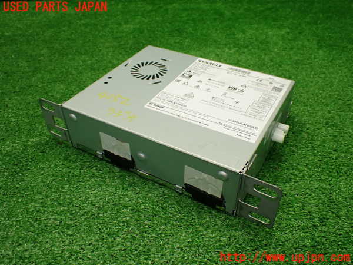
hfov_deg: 56.8
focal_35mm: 32
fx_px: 326
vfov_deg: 44.2
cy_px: 132
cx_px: 176
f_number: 2.4
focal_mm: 5.79
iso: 320
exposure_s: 1/125
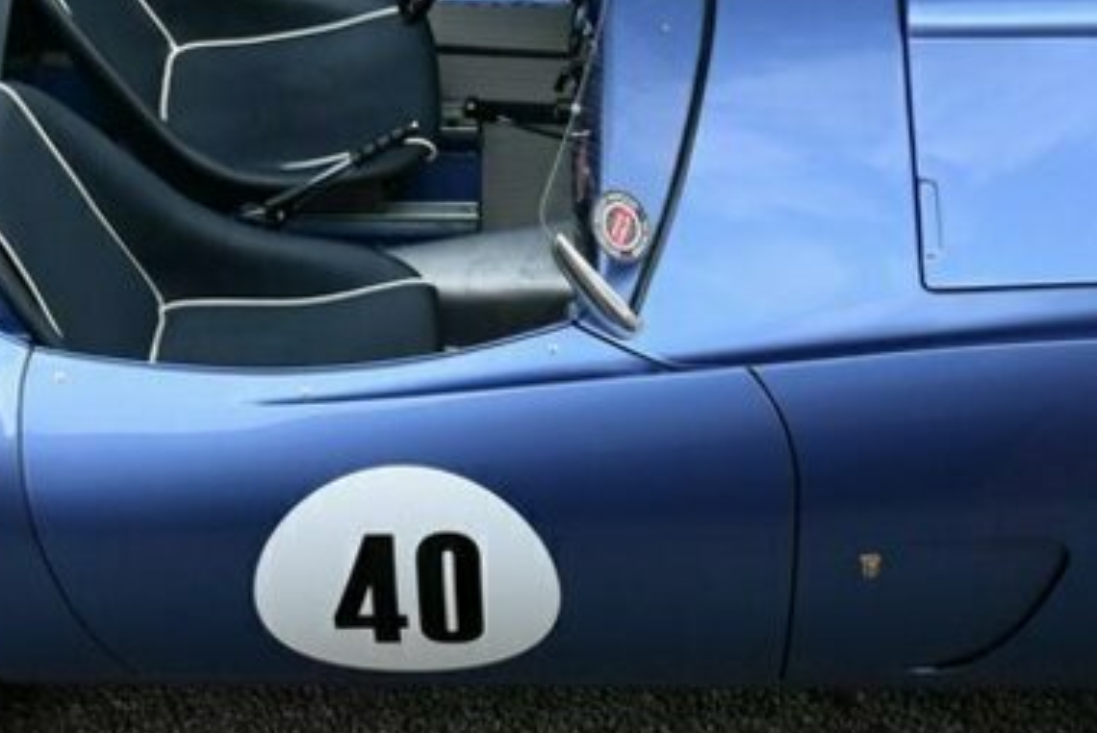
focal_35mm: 123
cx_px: 488
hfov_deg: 16.6
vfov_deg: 11.1
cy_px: 199
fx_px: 3751
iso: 400
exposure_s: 1/250
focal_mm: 26
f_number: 5
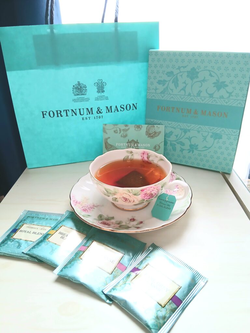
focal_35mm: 26
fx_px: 250
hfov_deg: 53.1
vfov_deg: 67.3
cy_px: 166
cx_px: 125
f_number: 1.8
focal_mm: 3.86
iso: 200
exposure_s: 1/60.2
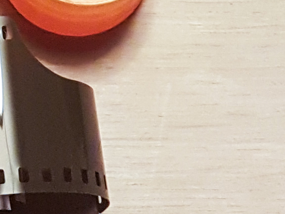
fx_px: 1498
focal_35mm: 182
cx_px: -48
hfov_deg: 10.7
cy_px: -187
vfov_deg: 7.9
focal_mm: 4.2
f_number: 1.7
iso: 200
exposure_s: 1/17
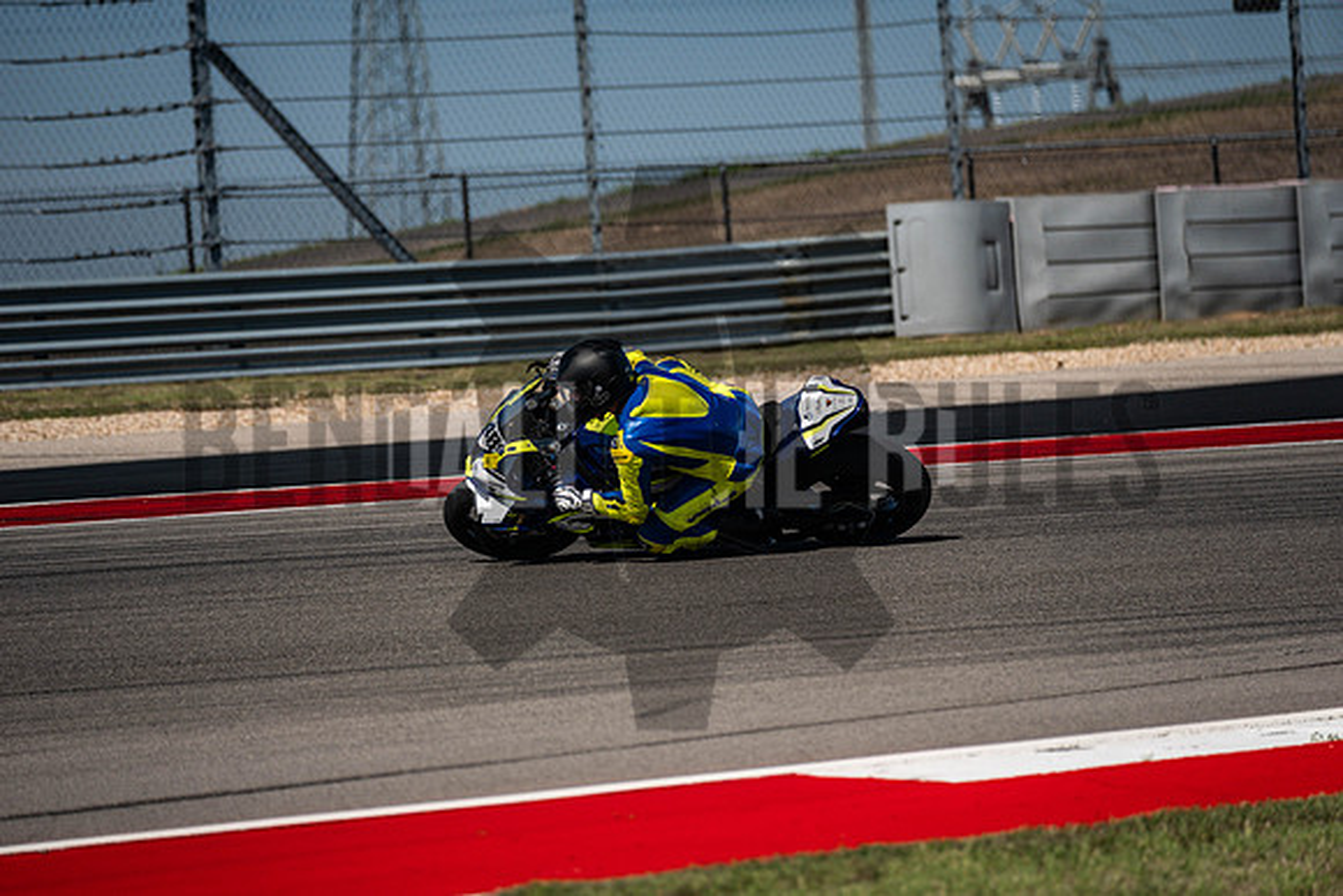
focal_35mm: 210
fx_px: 7836
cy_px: 448
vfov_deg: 6.5
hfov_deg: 9.8
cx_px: 672
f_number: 2.8
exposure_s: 1/2500
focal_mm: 140
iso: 320
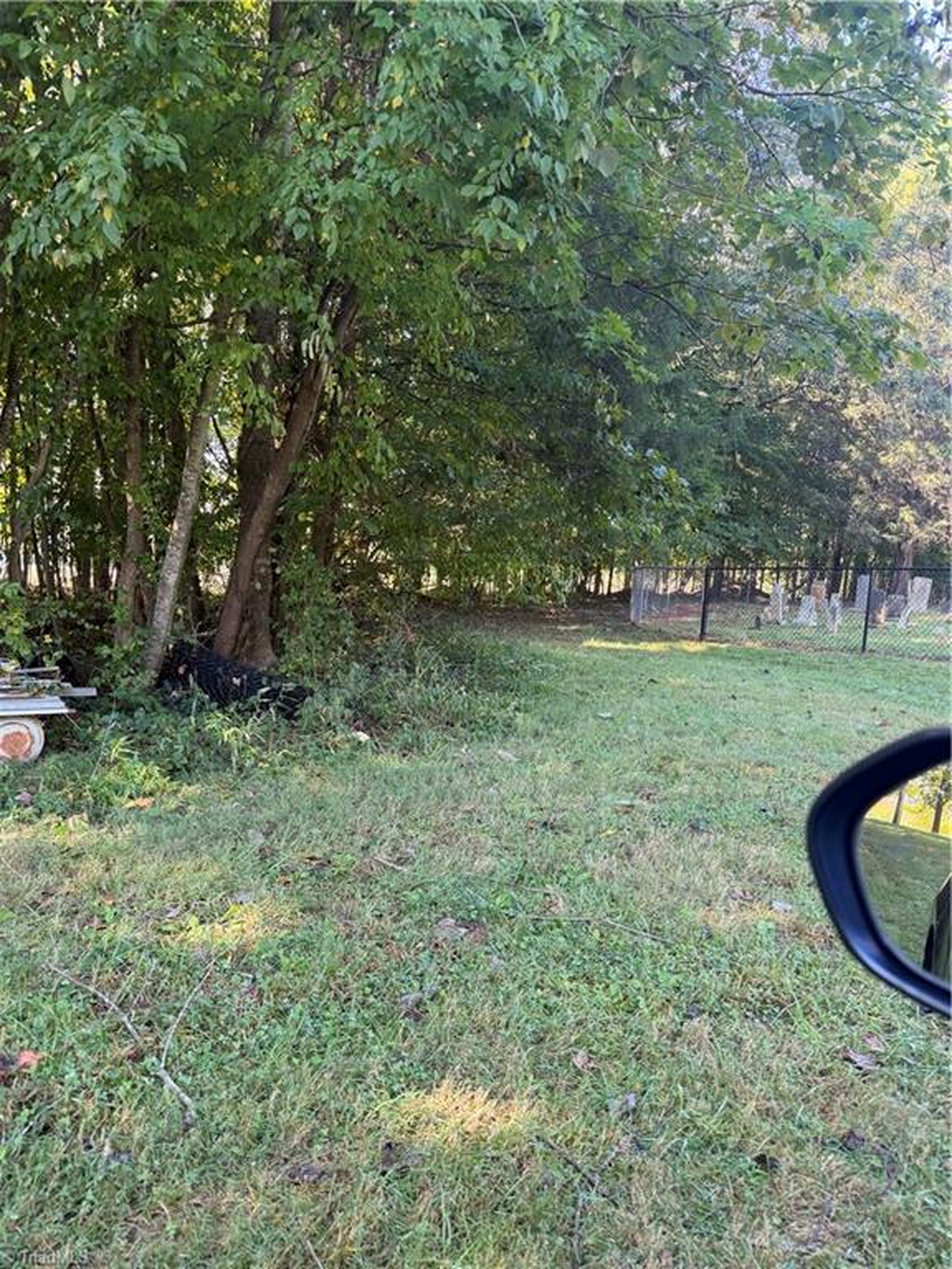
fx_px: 880
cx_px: 476
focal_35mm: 24
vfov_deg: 71.6
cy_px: 634
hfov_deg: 56.8
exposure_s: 1/121
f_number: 1.78
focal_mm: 6.76
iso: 125
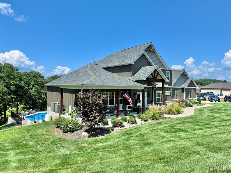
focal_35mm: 24
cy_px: 86
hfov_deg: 71.6
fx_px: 160
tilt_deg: -0.1
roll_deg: -0.3
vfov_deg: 56.8
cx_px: 116
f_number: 1.78
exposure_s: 1/4673
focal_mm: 6.76
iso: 80
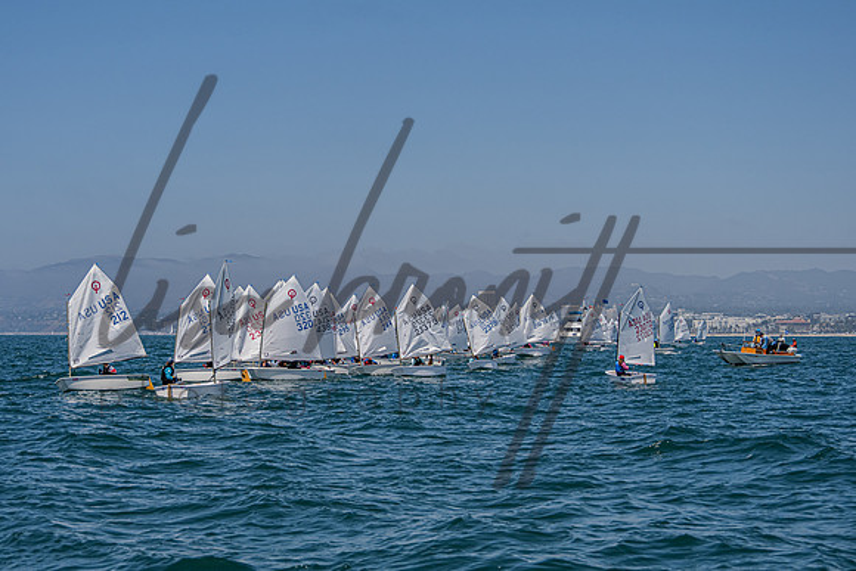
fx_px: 1786
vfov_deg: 18.2
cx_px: 376
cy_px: 310
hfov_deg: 26.9
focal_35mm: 75
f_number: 5.6
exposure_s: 1/2000
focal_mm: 55
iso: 250
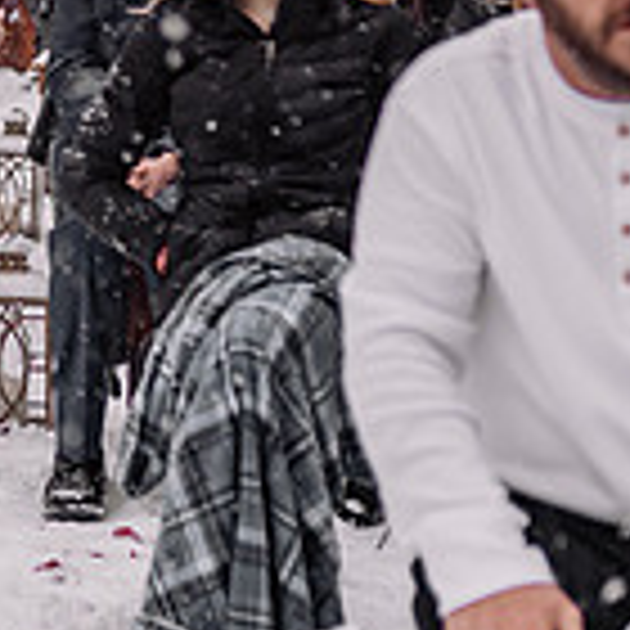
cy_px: -164
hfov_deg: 13.0
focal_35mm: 126
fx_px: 2594
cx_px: -369
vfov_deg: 13.4
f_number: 2
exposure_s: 1/250
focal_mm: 35
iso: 200
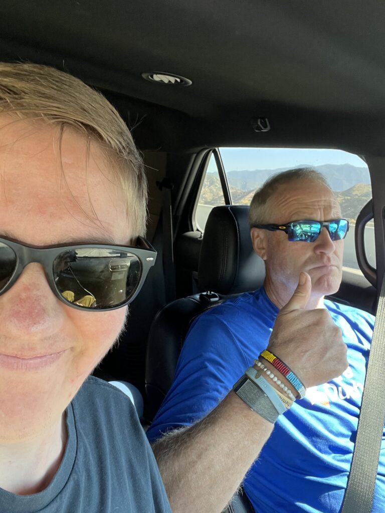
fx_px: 445
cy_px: 256
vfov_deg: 60.0
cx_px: 192
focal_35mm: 30
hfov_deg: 46.8
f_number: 2.2
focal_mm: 2.71
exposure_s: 1/99
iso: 100
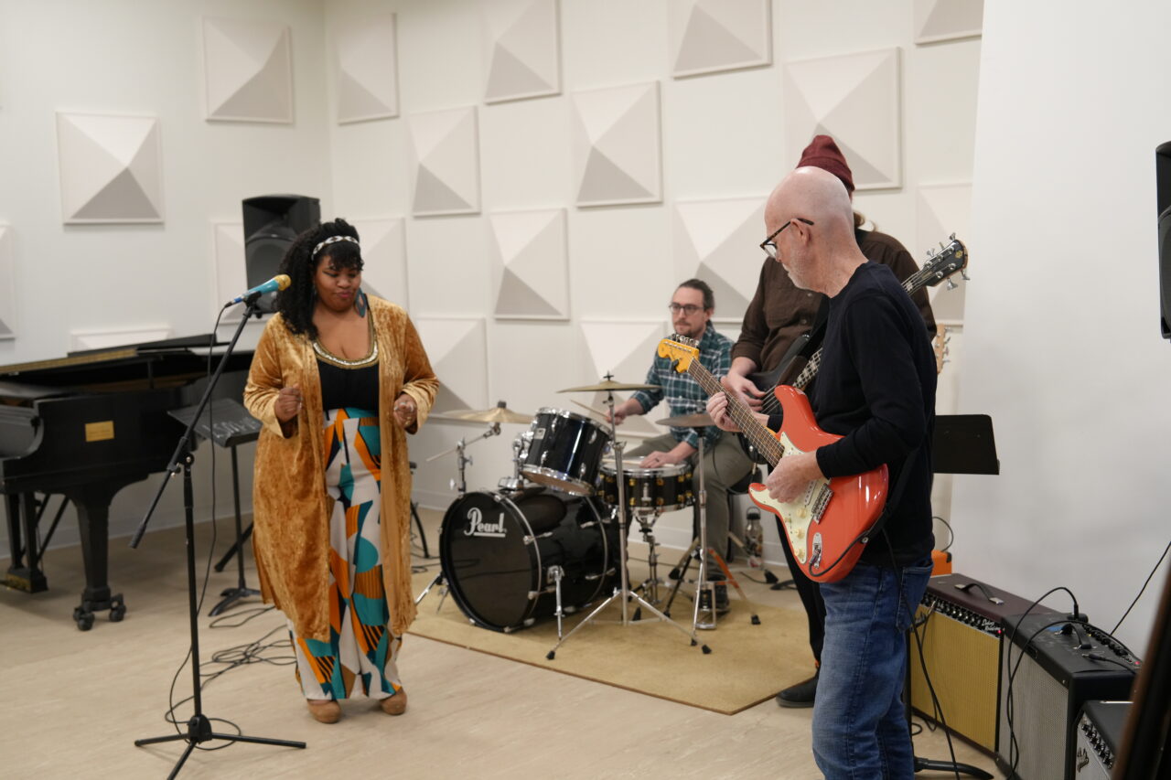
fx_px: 1398
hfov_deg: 45.4
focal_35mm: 43
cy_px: 390
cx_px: 586
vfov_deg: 31.2
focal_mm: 43
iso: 1250
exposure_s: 1/160
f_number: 4
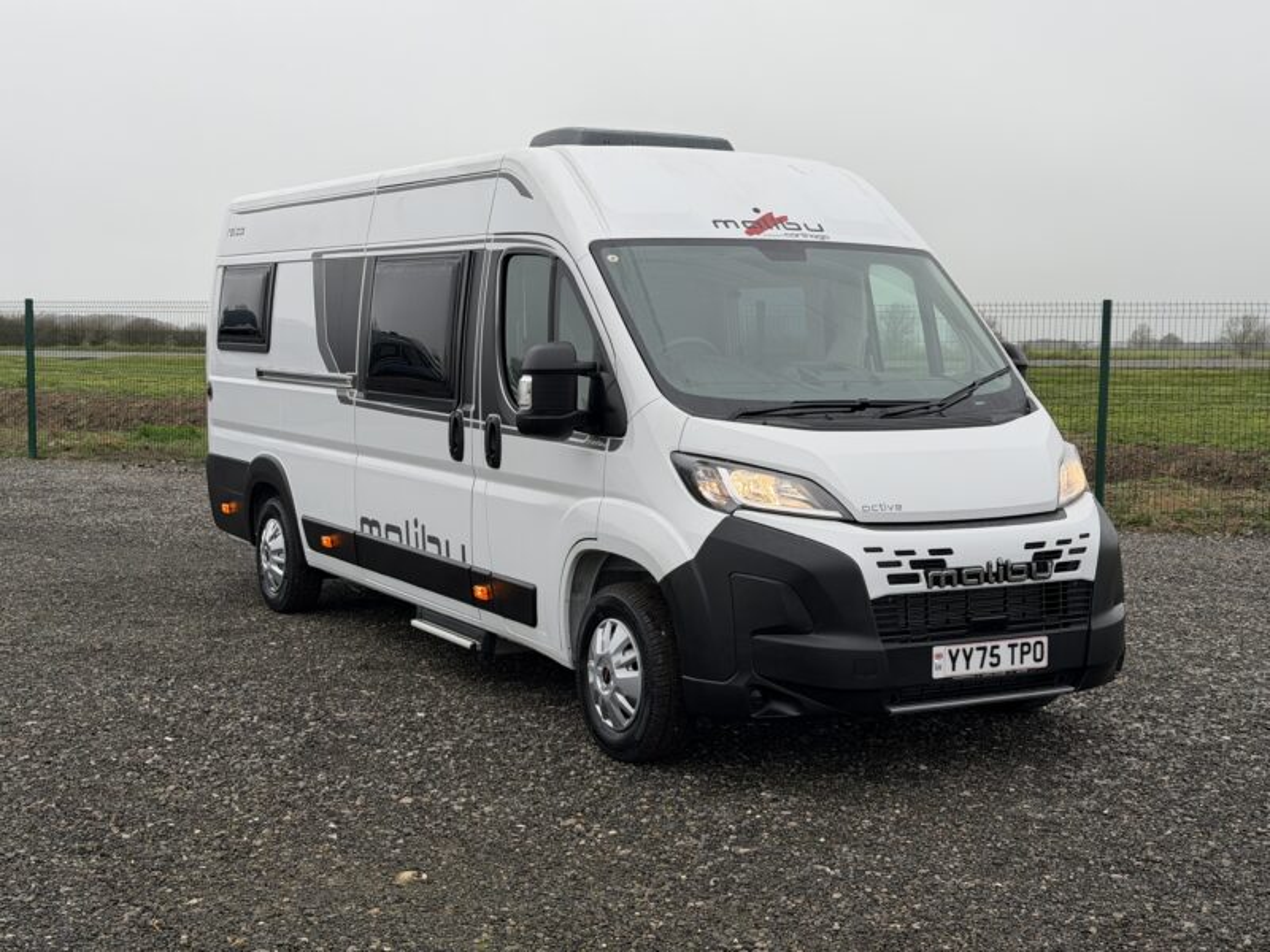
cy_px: 476
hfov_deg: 39.7
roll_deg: -0.8
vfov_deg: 30.3
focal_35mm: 48
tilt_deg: -4.2
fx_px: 1761
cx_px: 635
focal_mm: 6.76
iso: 64
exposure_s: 1/413
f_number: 1.78
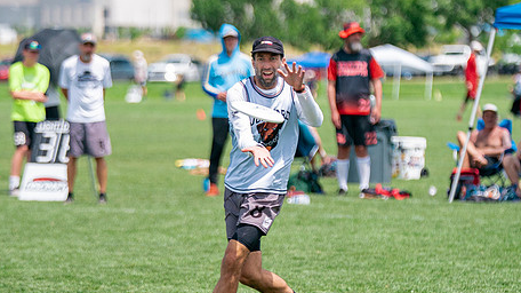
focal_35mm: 358
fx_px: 4943
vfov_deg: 3.4
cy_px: 206
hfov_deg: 6.0
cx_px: 249
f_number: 2.8
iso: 500
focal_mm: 162
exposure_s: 1/8000
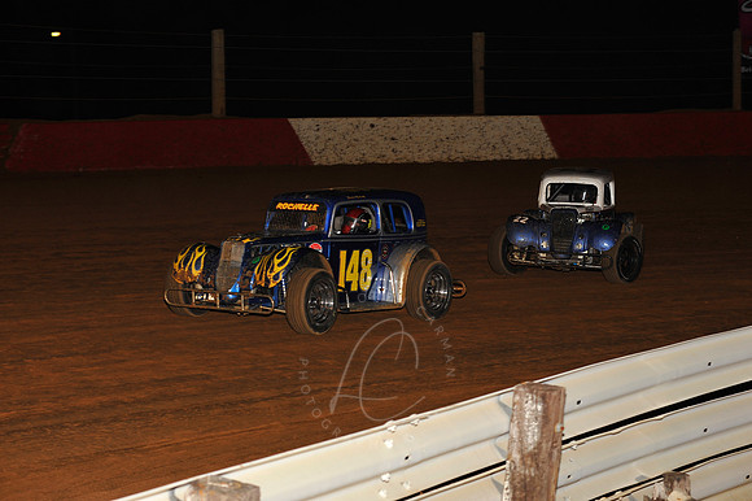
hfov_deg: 19.5
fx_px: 2192
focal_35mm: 105
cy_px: 250
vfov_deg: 13.0
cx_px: 376
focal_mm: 105
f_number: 7.1
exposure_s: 1/250
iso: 500
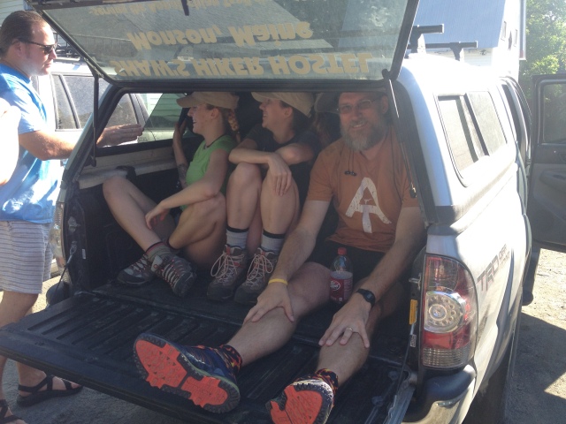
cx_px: 283
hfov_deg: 52.6
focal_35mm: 35
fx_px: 572
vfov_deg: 40.7
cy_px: 212
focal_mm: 4.28
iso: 50
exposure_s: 1/295
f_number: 2.4
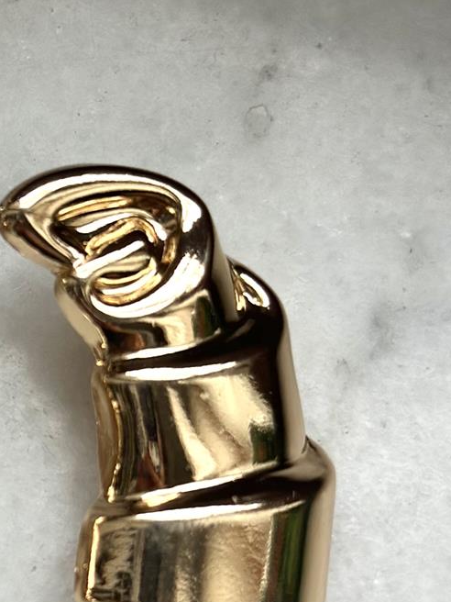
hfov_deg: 12.4
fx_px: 2032
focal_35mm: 117
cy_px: 440
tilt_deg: -77.9
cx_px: -52
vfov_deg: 16.8
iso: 125
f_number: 1.78
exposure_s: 1/76
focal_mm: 6.86
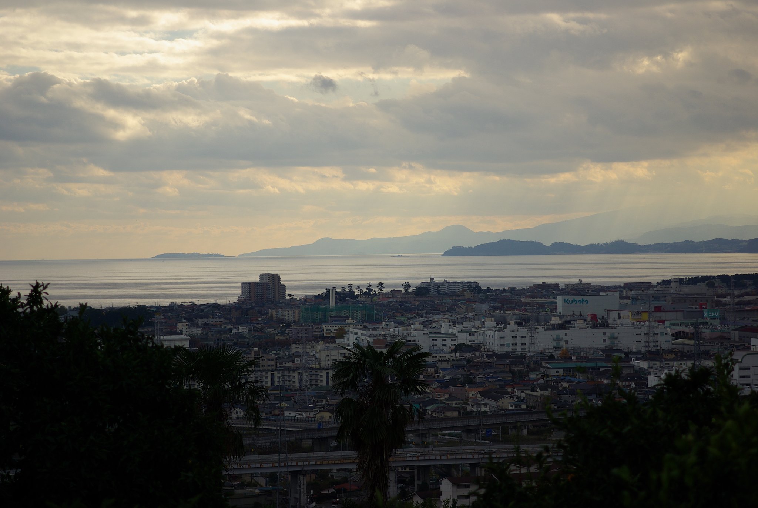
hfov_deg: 19.4
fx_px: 2213
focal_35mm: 105
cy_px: 254
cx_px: 379
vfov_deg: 13.1
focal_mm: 70
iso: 100
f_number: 2.4
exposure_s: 1/2000
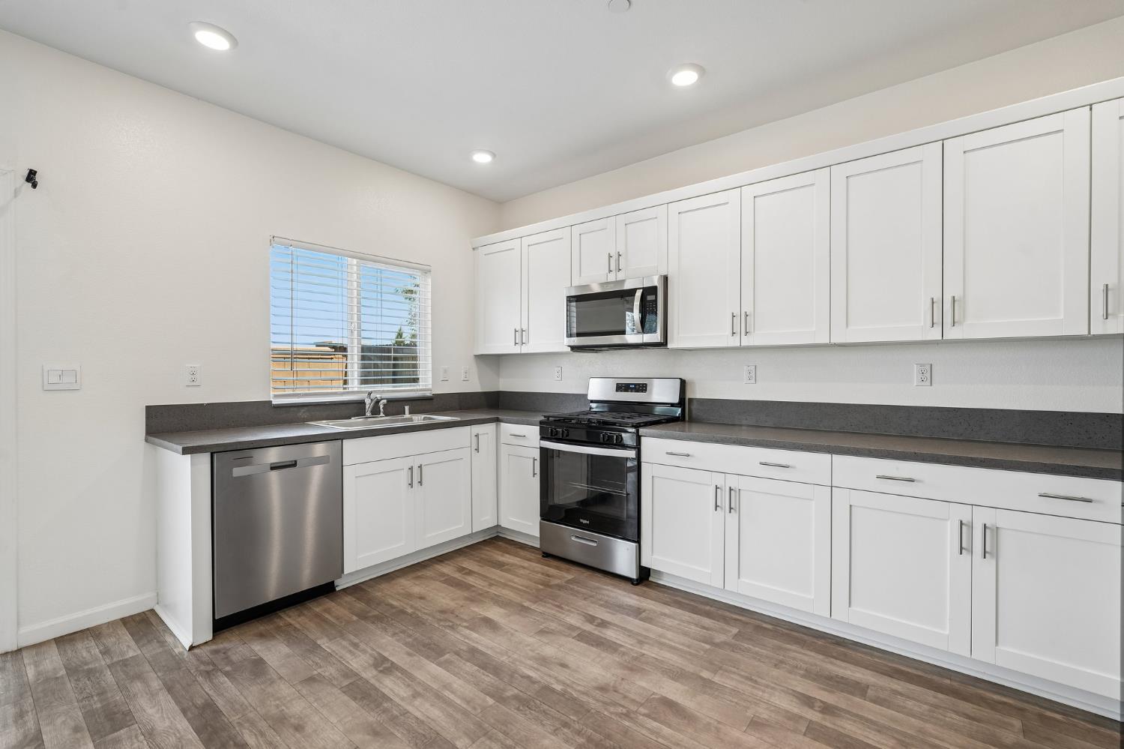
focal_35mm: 16
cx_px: 562
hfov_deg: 95.0
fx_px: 515
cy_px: 374
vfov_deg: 72.0
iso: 400
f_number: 8
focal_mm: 16.5
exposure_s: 1/15
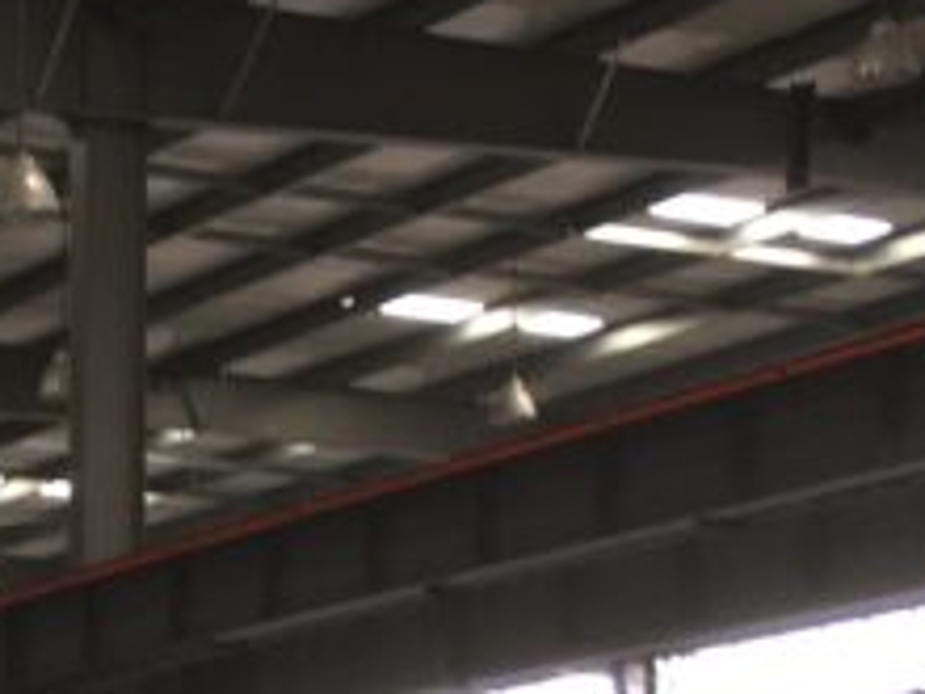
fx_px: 3607
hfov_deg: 13.0
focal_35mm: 135
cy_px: 1367
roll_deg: +1.4
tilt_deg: -1.7
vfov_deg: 10.2
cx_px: -828
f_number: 2.2
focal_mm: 4.15
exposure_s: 1/50
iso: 32
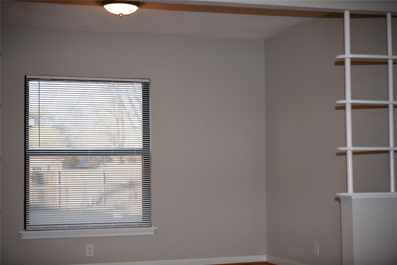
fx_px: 772
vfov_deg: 19.5
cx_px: 198
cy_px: 132
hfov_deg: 28.8
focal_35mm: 70
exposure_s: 1/60
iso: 100
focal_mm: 70
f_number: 2.8
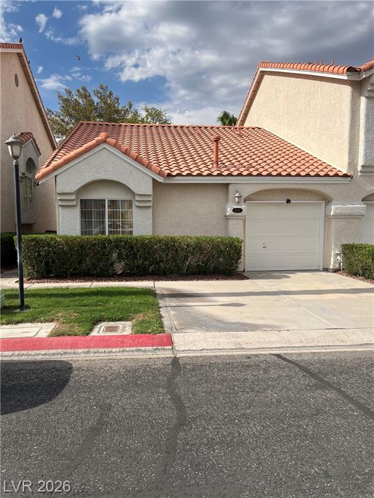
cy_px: 249
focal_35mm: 26
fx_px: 375
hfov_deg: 53.1
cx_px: 187
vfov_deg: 67.3
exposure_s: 1/4854
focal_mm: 5.1
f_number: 1.6
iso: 50
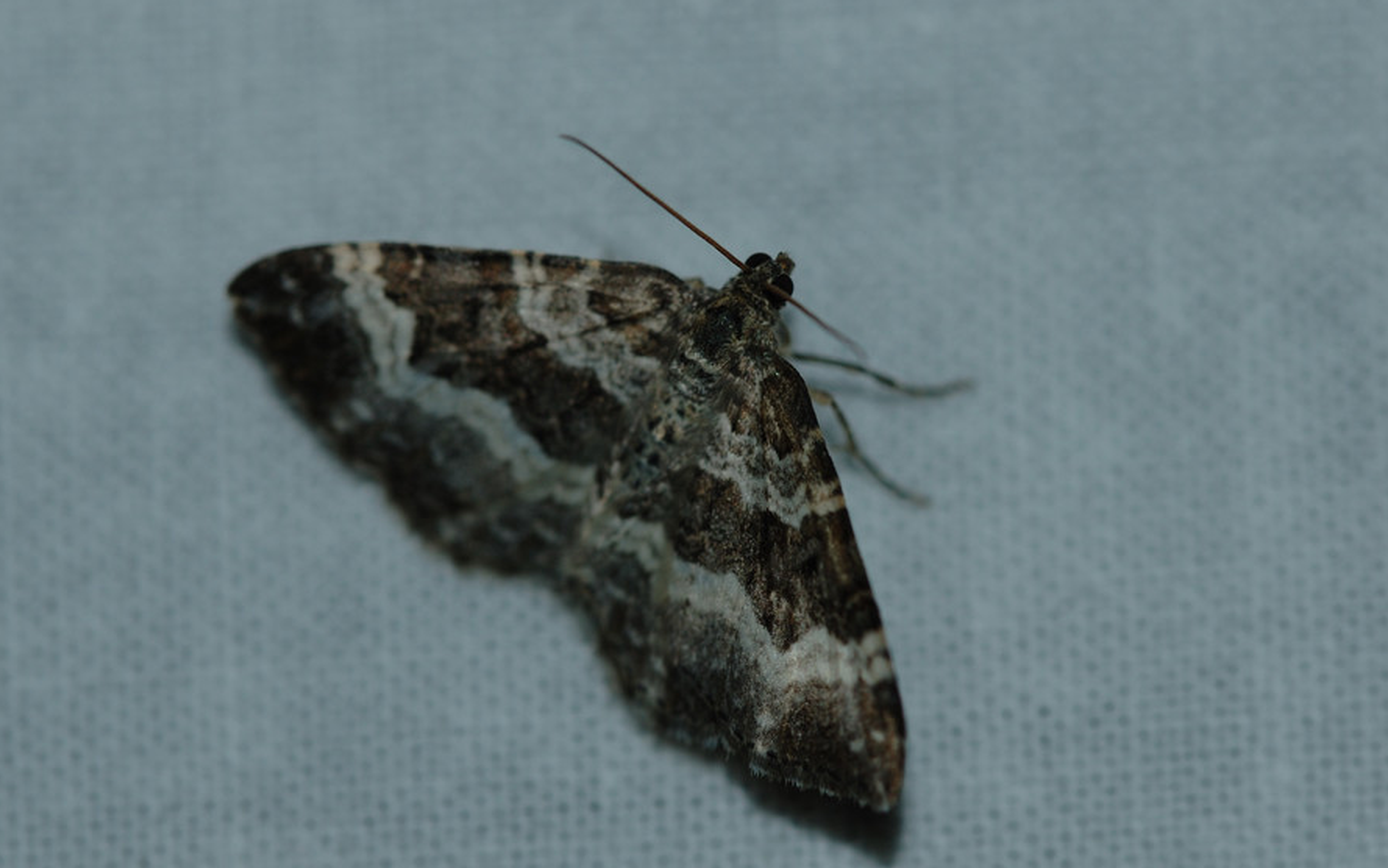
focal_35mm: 174
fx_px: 6566
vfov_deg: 7.6
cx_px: 731
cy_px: 481
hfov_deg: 12.1
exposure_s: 1/250
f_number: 8
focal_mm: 105
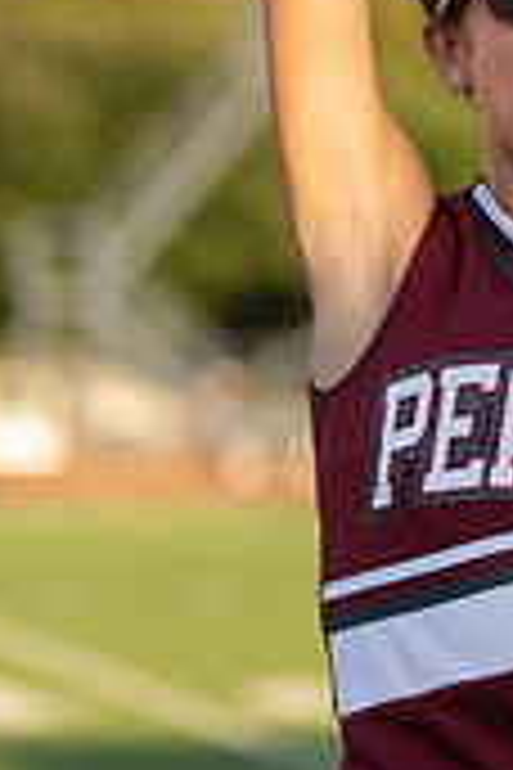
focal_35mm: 250
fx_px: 5343
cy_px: 117
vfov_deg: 8.2
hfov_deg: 5.5
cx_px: 486
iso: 100
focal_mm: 95
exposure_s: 1/640
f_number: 2.8
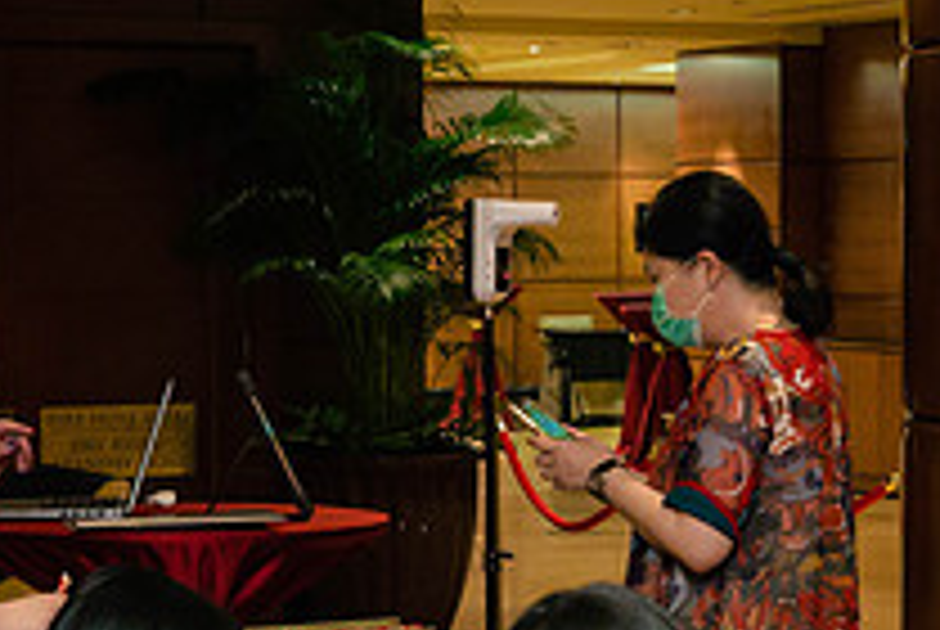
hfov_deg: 16.4
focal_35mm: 124
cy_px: 434
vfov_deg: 11.1
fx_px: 3242
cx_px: 742
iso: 1600
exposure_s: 1/80
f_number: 2.8
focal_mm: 21
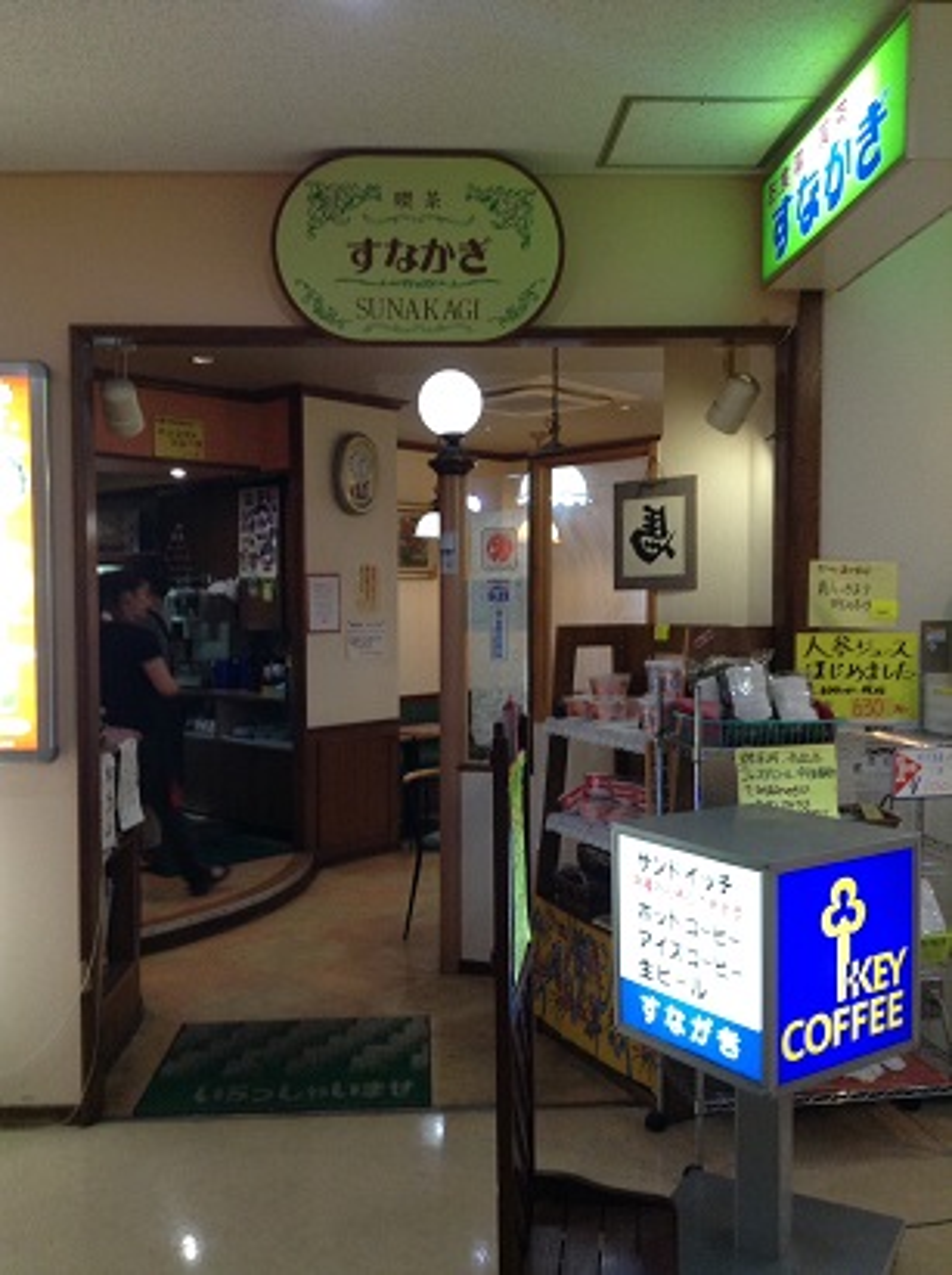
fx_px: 1213
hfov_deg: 42.8
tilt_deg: -3.8
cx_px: 476
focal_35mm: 33
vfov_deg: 55.4
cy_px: 638
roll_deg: +0.5
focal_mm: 3.3
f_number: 2.4
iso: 100
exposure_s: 1/24
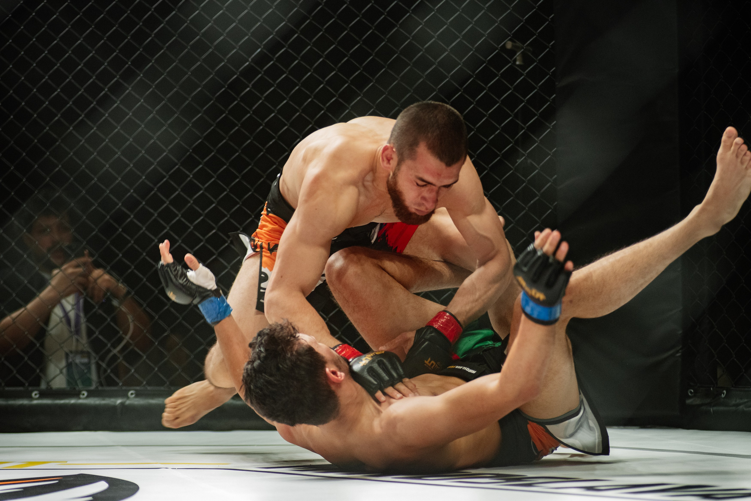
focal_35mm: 125
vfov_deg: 11.0
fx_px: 2609
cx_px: 376
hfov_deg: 16.4
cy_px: 250
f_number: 4
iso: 2000
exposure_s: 1/640
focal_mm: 125
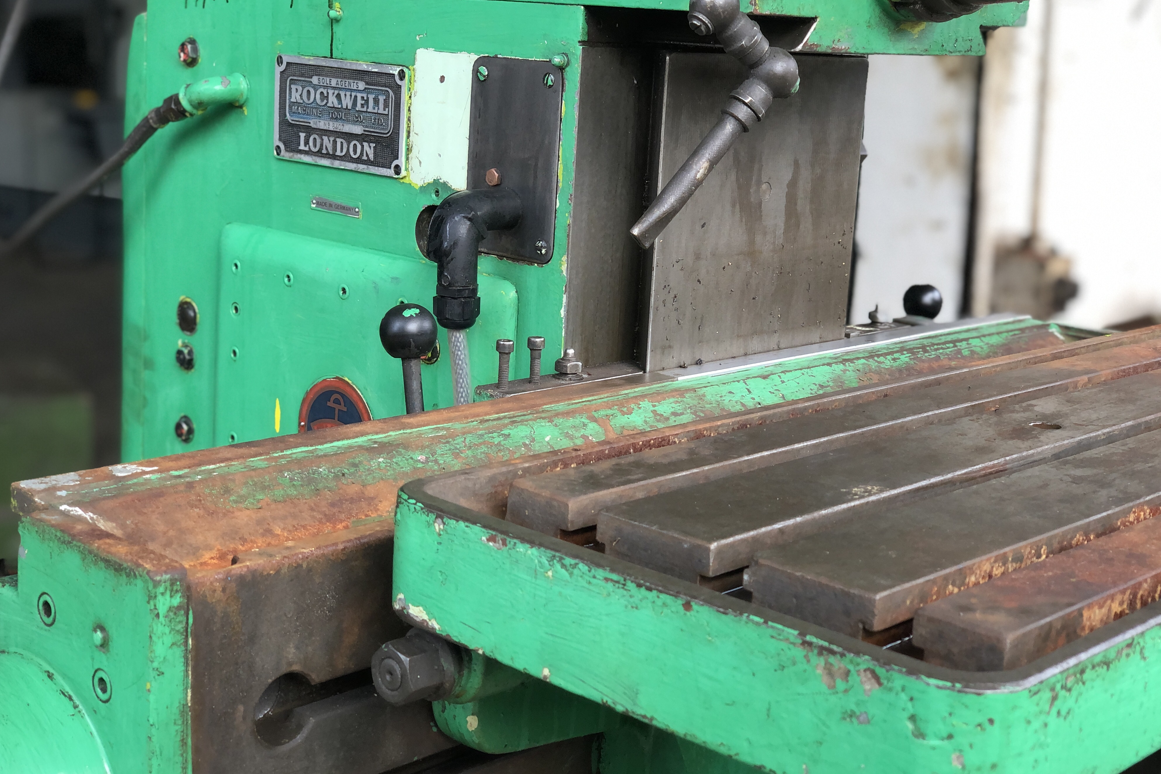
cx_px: 576
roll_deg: -2.0
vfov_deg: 24.6
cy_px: 367
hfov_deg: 36.2
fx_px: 1774
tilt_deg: -11.1
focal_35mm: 55
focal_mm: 6
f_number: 2.4
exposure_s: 1/50
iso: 50
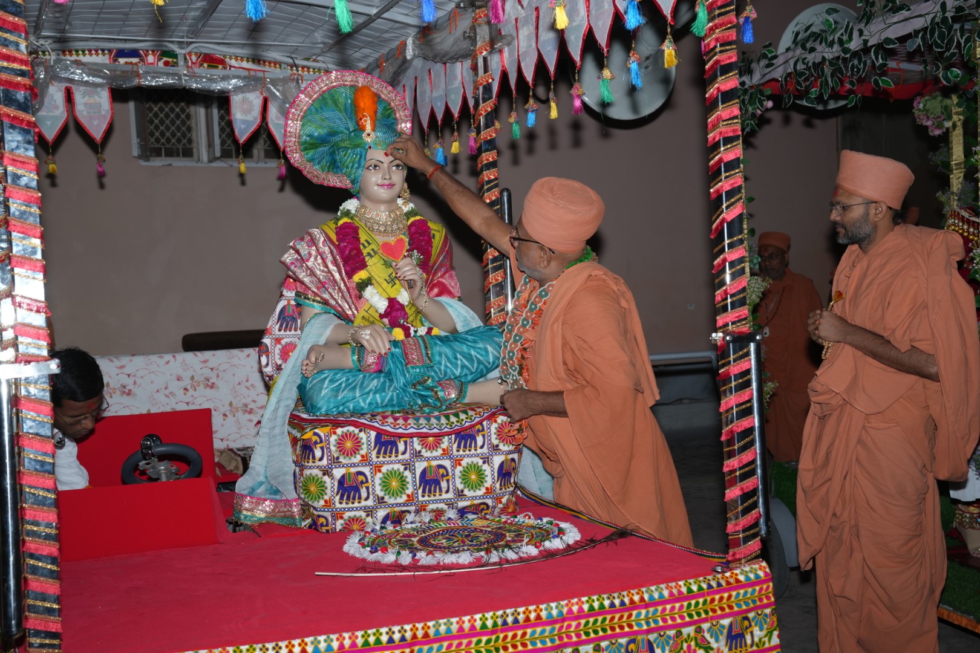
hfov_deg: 43.6
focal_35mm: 45
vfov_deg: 29.9
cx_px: 490
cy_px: 326
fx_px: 1225
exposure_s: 1/125
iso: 320
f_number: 5.6
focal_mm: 45
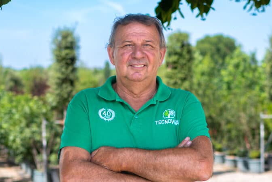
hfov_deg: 25.7
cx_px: 126
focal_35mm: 79
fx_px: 597
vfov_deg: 17.3
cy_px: 113
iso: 100
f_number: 2.2
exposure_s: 1/1000
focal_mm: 35
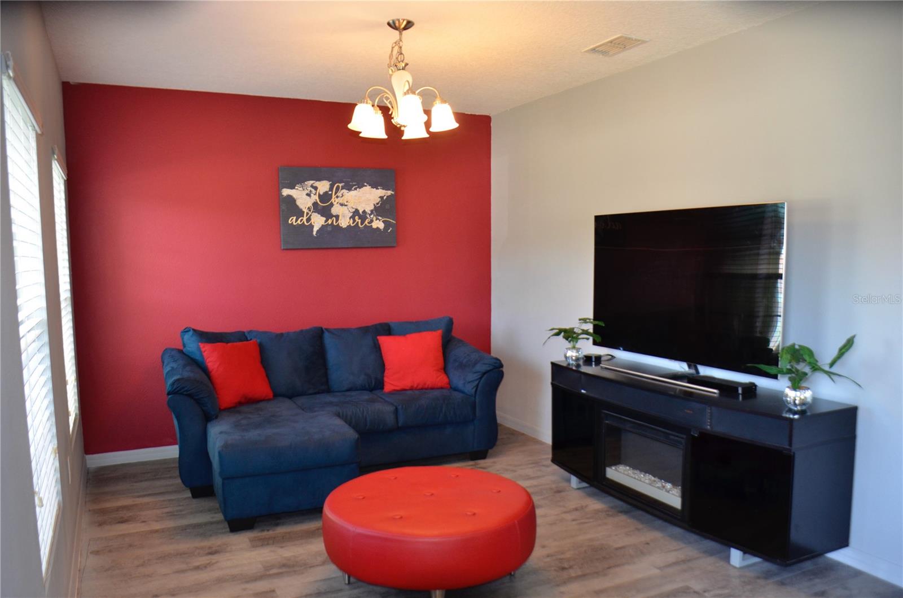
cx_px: 452
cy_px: 299
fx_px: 676
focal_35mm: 27
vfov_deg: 47.7
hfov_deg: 67.5
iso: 640
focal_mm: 18
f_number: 3.5
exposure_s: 1/60
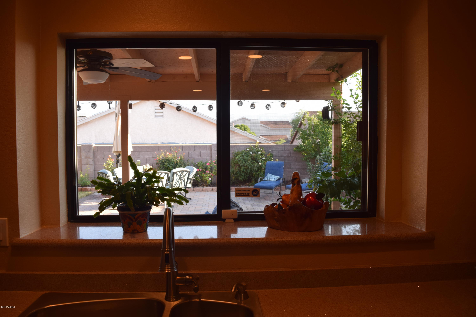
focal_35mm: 27
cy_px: 158
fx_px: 357
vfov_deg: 47.9
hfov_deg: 67.4
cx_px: 238
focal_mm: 18
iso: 400
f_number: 5.6
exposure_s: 1/125
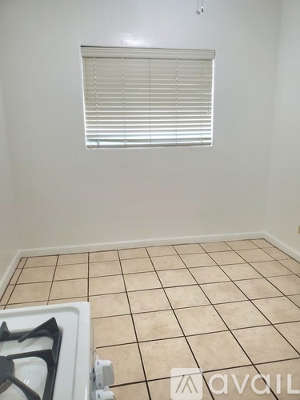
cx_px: 150
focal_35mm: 26
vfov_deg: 67.3
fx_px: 300
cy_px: 200
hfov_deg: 53.1
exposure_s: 1/120
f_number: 2.4
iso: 200
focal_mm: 4.3
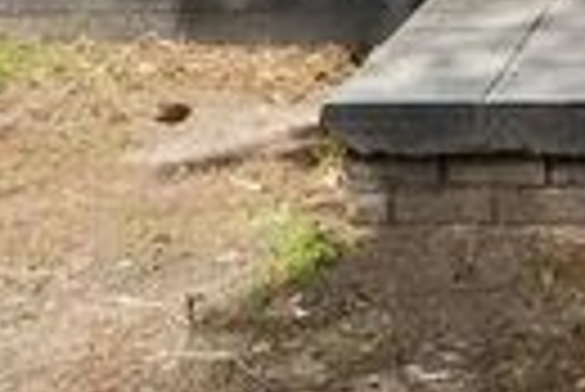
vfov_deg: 11.8
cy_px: -223
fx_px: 1789
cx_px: 810
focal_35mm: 110
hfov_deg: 17.2
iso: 200
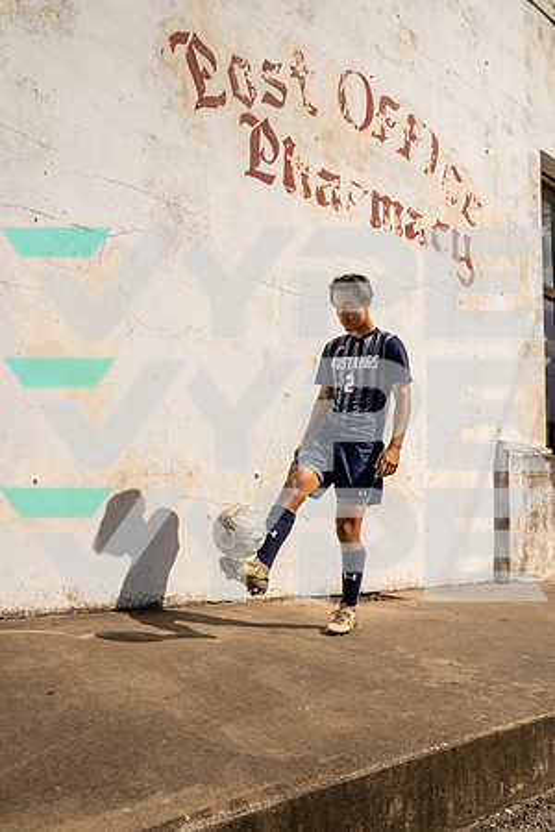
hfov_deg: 43.6
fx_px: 694
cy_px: 416
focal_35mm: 30
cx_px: 278
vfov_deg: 61.9
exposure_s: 1/250
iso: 125
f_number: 11
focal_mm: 30
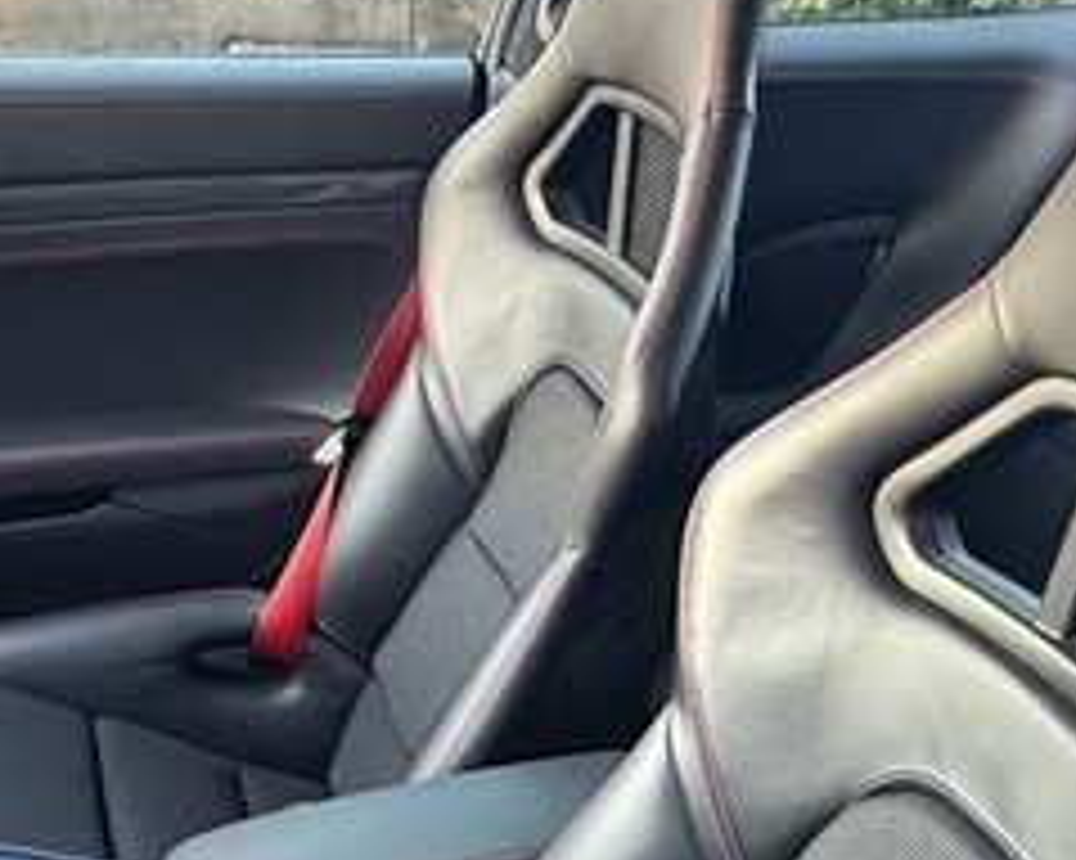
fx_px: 1401
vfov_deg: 29.6
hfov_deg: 41.9
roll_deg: -5.7
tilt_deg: -41.7
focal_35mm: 44
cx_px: 608
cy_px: 1013
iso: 500
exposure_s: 1/60
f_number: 2.2
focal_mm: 2.22
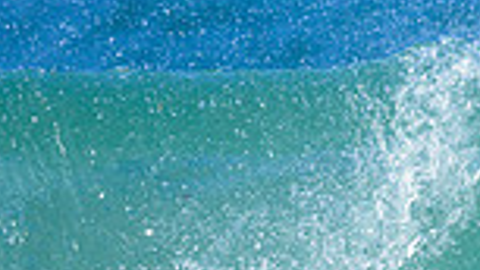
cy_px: 339
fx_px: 50698
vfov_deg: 0.3
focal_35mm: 3984
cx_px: 682
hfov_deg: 0.5
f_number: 6.3
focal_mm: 800
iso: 400
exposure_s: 1/2000
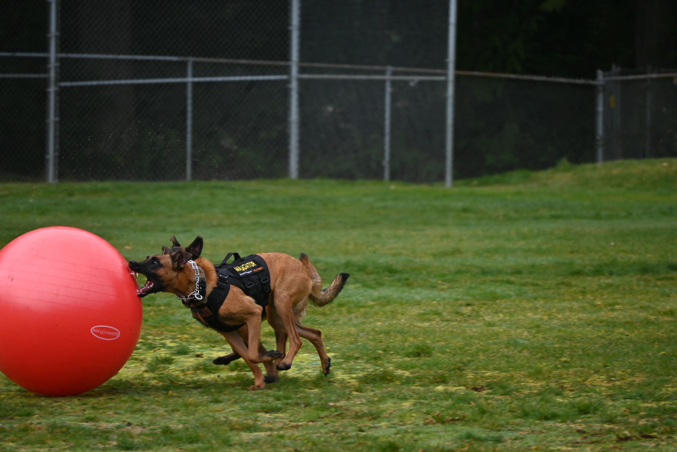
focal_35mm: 330
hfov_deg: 6.2
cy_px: 226
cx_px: 338
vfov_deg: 4.2
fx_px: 6206
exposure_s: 1/400
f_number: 6
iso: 250
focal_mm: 220
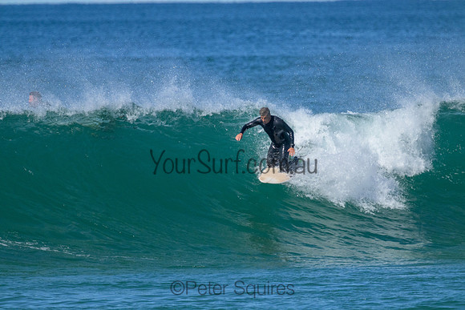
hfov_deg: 2.6
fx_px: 10335
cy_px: 155
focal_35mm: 800
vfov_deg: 1.7
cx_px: 232
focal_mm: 800
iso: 3200
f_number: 11
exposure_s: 1/2000
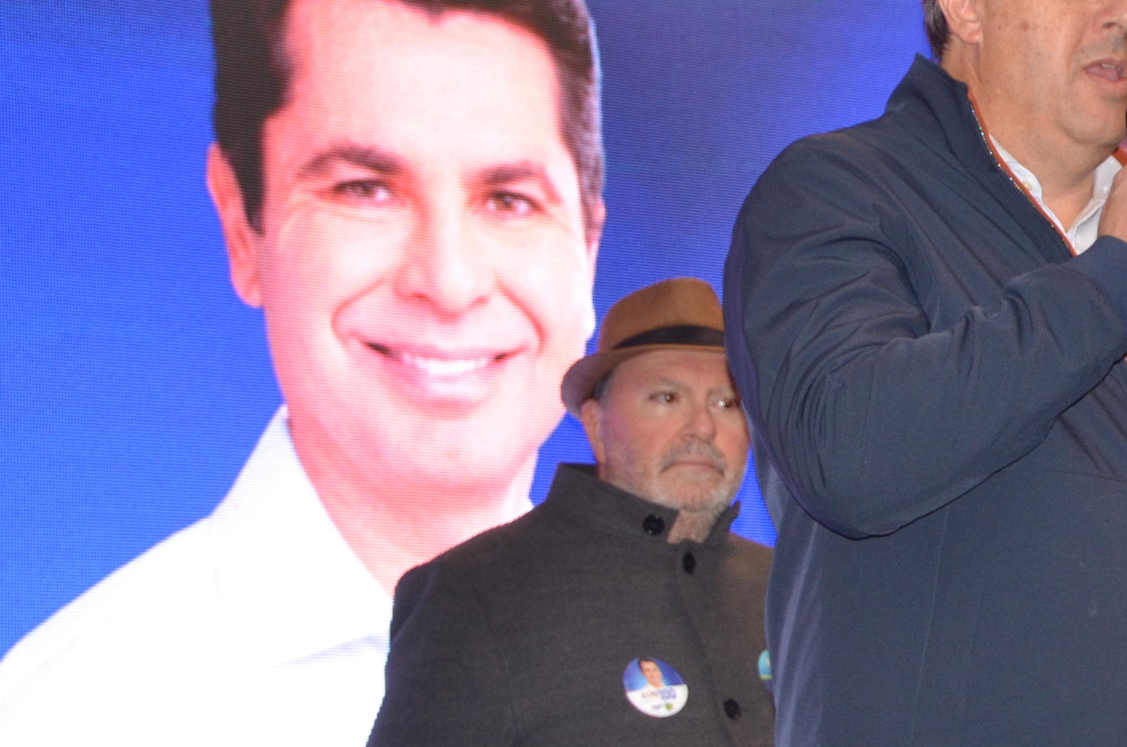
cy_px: 356
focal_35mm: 159
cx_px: 1262
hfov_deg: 12.7
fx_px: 4967
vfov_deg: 8.6
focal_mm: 44
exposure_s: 1/80
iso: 400
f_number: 4.5
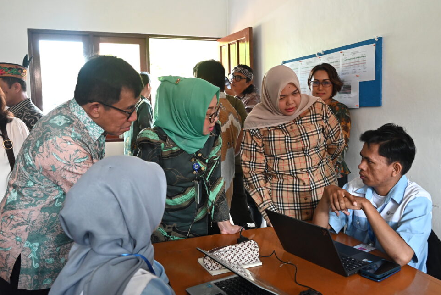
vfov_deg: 40.0
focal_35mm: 33
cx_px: 225
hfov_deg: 57.2
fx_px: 405
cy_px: 152
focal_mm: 31
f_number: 5.6
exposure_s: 1/100
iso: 5000
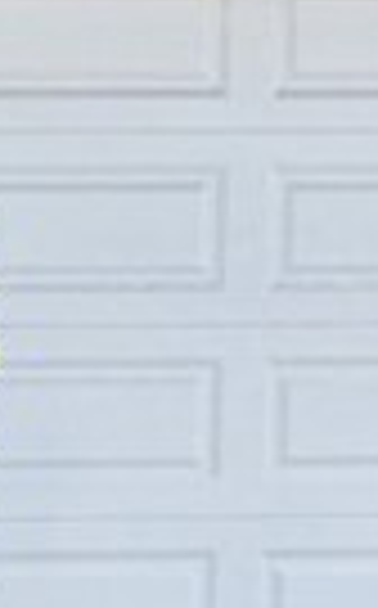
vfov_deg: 15.7
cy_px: -266
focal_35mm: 124
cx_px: -1035
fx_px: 2050
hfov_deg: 7.8
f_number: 8
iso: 400
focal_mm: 16
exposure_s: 1/200
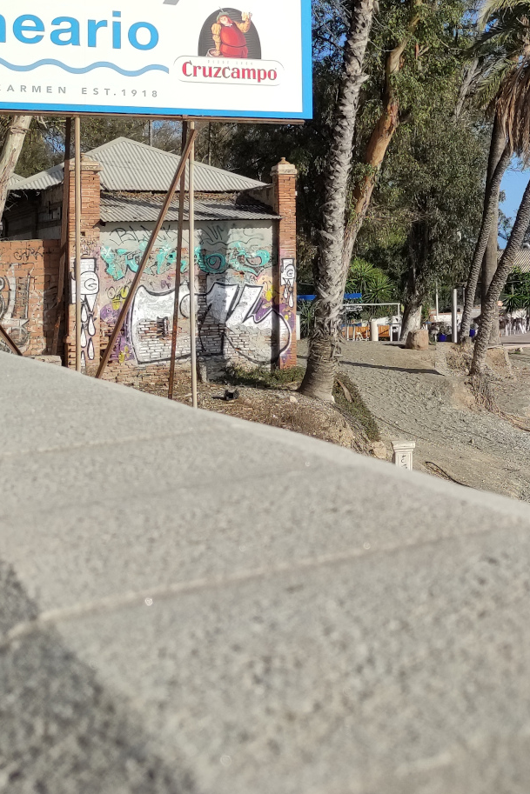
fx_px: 1258
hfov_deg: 21.9
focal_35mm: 57
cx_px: 650
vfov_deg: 34.3
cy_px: 193
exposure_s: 1/1720
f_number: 1.89
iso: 50
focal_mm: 5.43
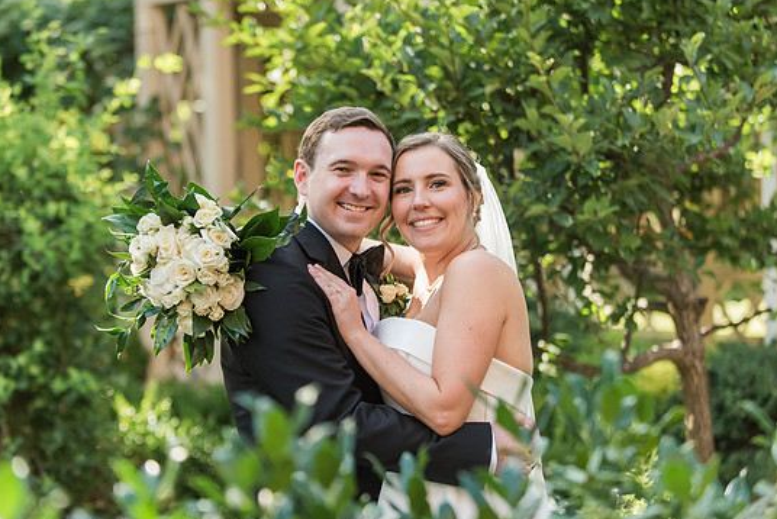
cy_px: 245
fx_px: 1879
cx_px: 372
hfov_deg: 23.4
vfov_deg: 15.7
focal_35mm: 87
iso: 2000
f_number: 2.8
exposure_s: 1/3200
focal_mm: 78
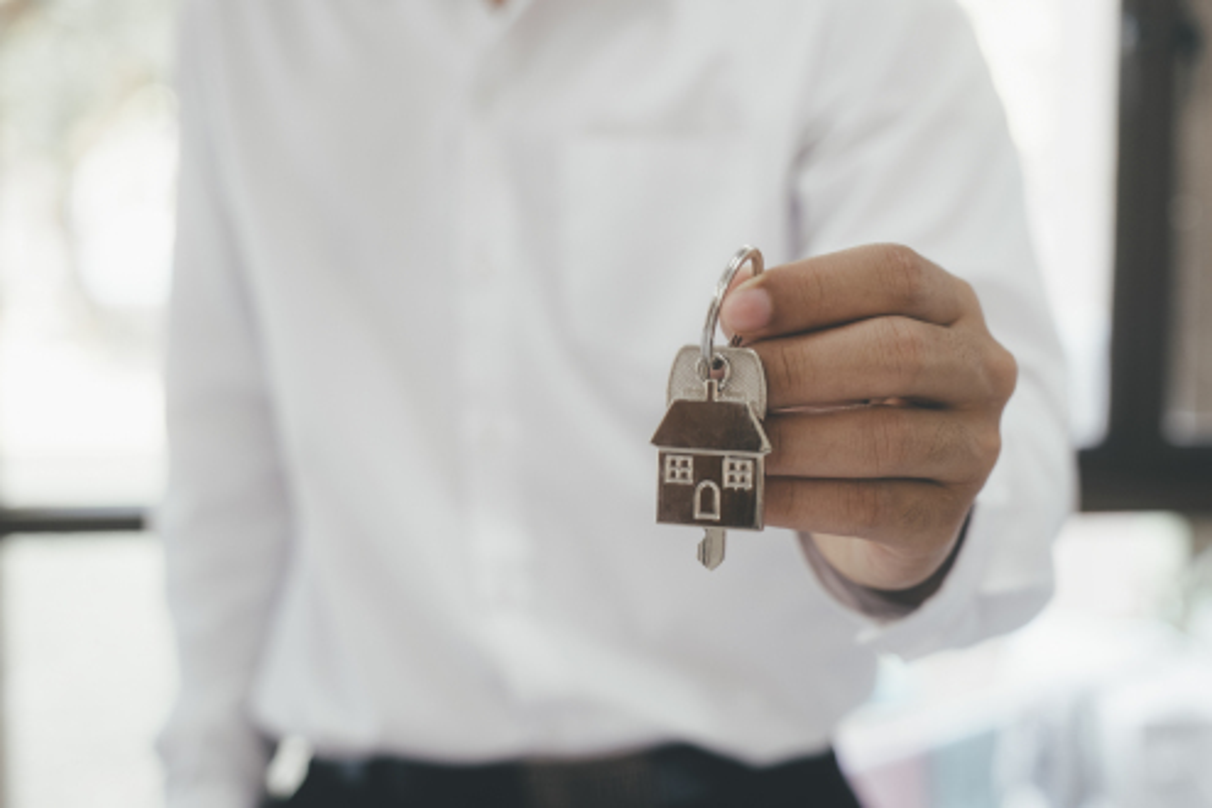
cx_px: 606
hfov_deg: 39.6
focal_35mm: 50
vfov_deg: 27.0
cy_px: 404
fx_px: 1683
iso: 500
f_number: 2.8
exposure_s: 1/50
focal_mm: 33.2
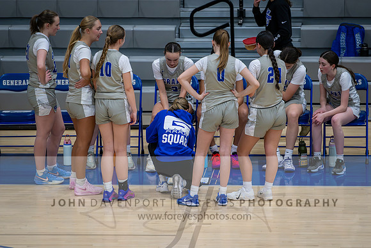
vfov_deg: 5.4
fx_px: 2649
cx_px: 168
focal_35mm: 257
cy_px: 119
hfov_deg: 8.0
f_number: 2.8
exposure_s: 1/1000
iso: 3600
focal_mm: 200
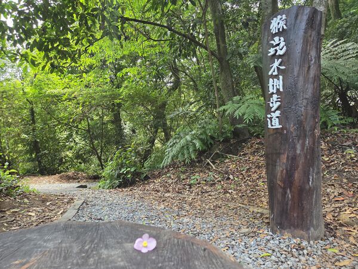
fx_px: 238
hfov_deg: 73.9
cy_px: 134
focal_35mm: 23
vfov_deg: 58.9
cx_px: 179
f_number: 1.8
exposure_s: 1/180
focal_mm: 5.4
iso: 160
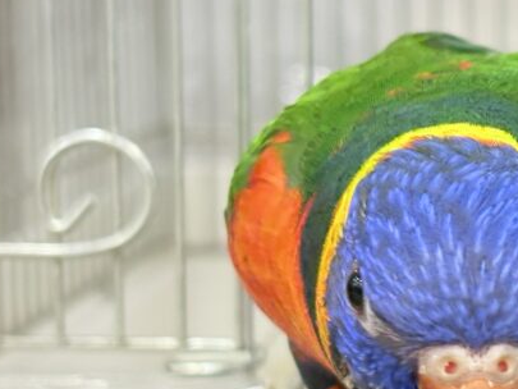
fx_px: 2305
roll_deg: +0.0
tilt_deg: -7.5
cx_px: 633
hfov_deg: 12.5
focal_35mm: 154
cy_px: 216
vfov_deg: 9.6
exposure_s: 1/50
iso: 125
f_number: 1.6
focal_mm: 5.96
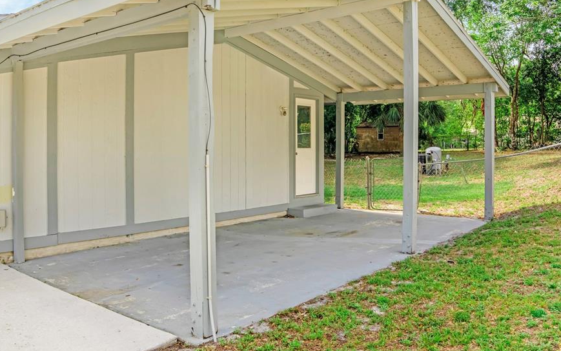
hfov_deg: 61.9
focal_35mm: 31
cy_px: 150
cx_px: 274
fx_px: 468
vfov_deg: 41.0
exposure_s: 1/1600
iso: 250
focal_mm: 17
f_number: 5
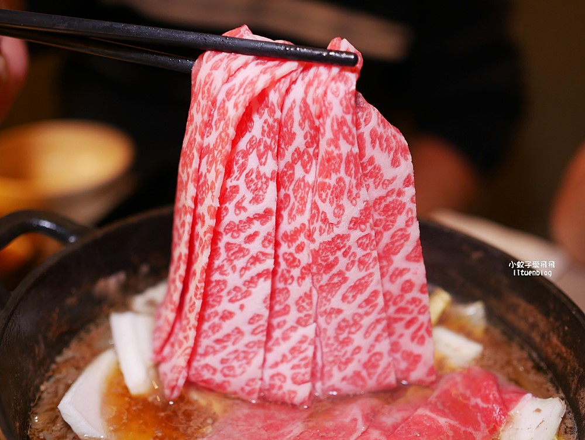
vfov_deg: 29.1
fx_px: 845
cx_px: 292
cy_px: 220
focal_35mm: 50
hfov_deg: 38.2
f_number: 1.8
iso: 400
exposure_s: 1/60
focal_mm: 25
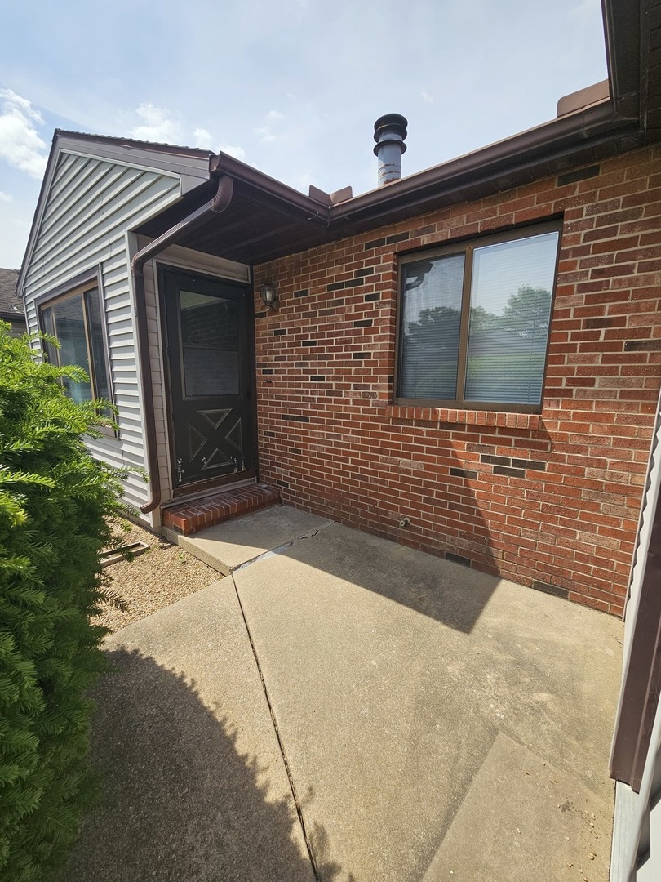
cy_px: 441
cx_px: 330
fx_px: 331
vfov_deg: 106.2
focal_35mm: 13
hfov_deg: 89.9
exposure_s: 1/1829
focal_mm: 2.2
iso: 50
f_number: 2.2
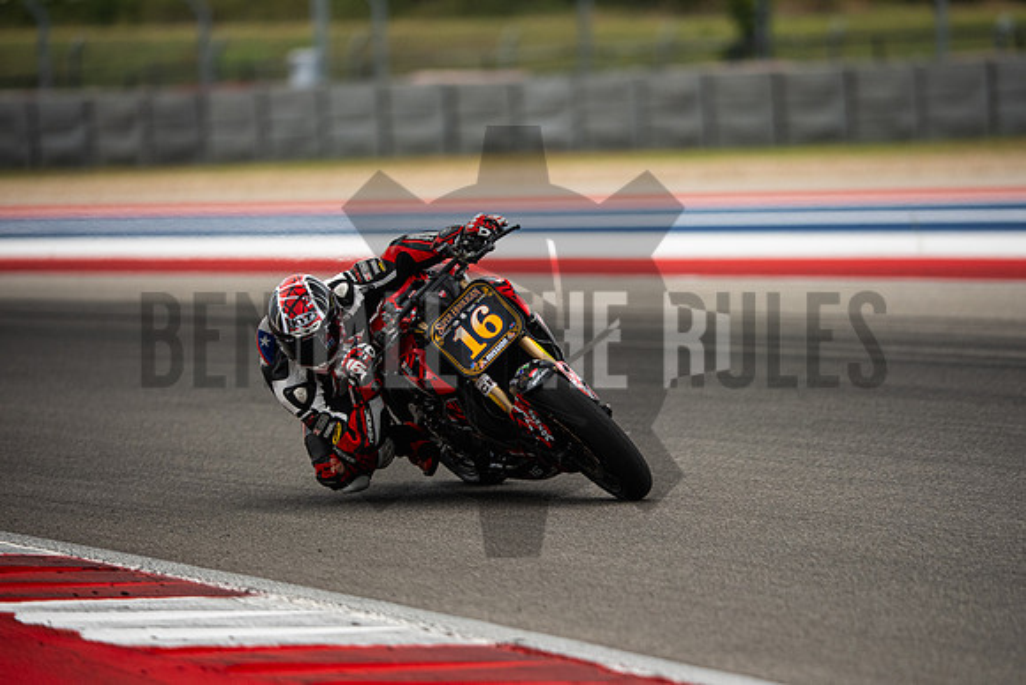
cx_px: 513
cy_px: 342
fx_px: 8552
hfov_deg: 6.9
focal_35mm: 300
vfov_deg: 4.6
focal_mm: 200
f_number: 2
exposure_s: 1/5000
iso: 400
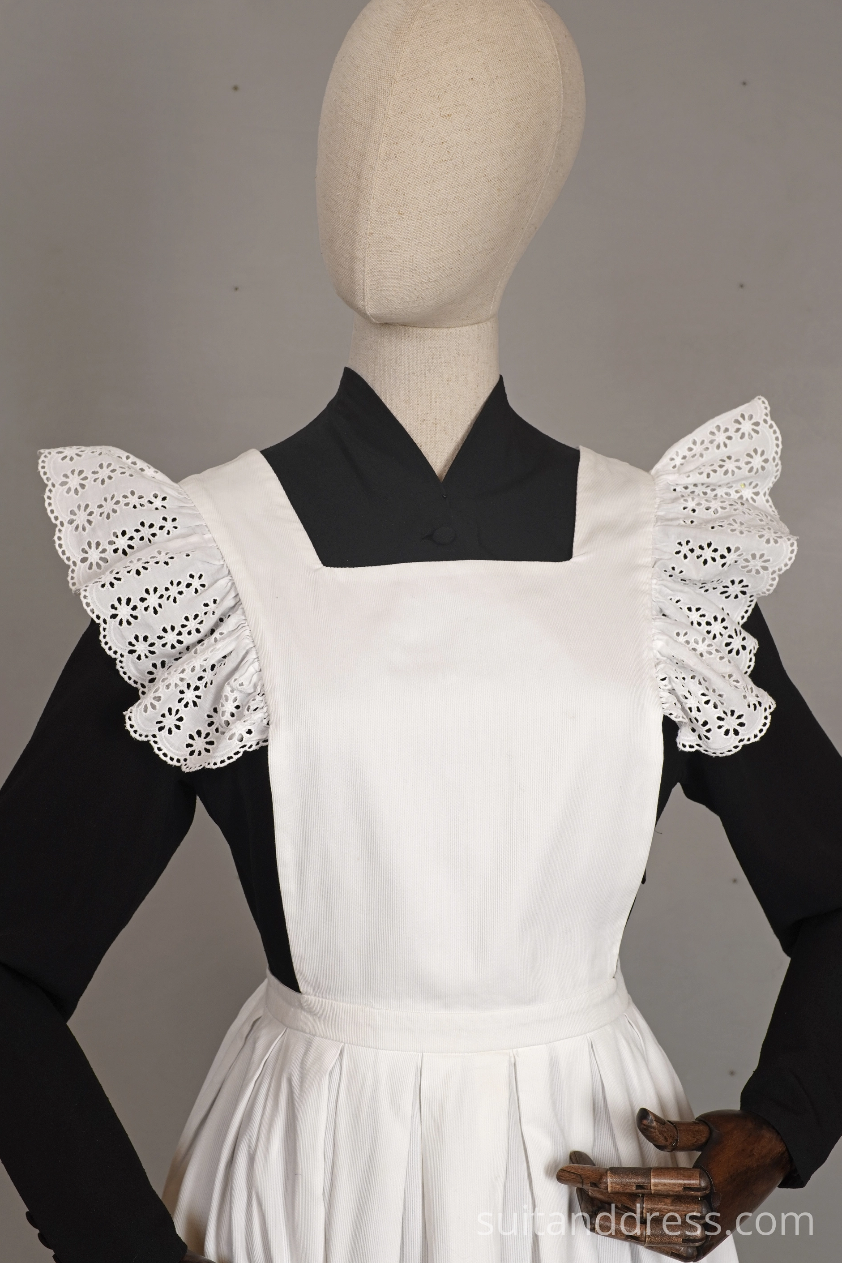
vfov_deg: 40.3
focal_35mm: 49
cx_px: 421
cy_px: 637
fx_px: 1719
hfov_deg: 27.5
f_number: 7.1
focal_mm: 32
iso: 320
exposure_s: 1/30
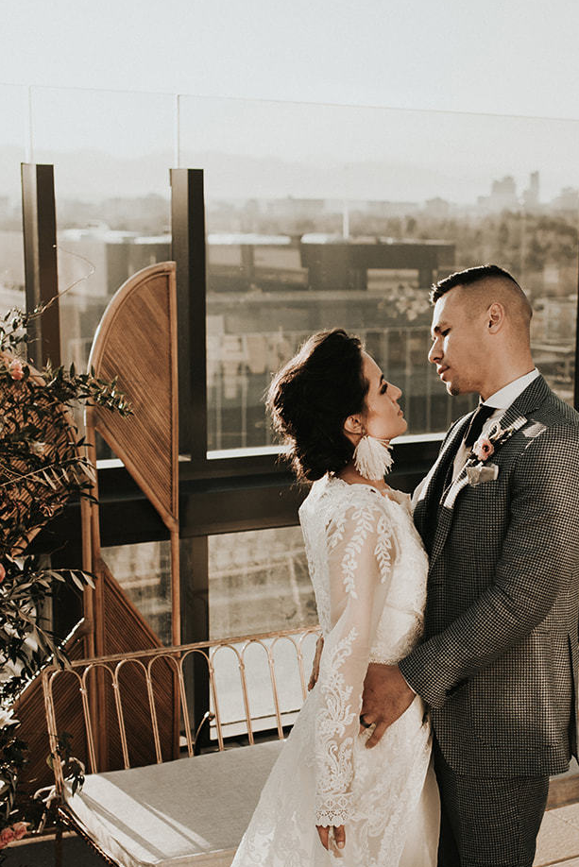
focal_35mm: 61
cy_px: 524
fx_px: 1470
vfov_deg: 32.8
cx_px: 427
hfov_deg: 22.1
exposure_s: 1/1250
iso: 200
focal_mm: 35
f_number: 3.2
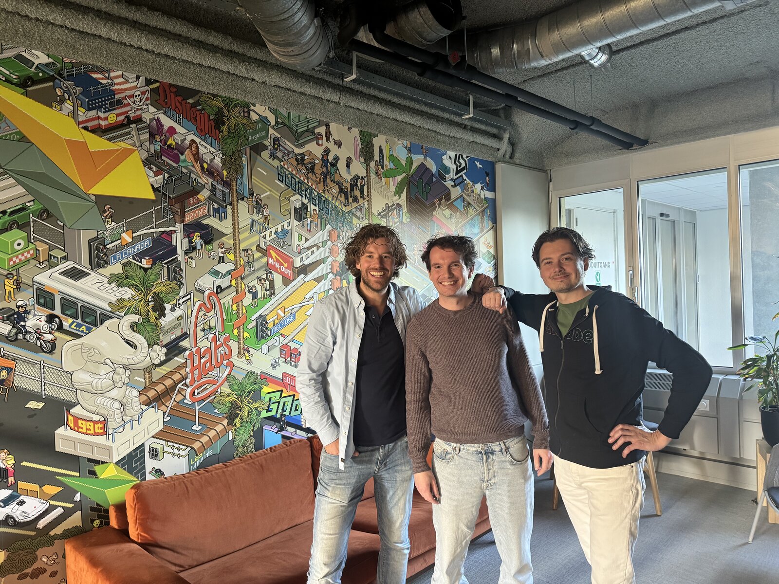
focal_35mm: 24
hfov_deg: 71.6
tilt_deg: -0.5
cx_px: 390
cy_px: 292
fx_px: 540
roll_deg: +3.0
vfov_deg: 56.8
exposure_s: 1/50
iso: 400
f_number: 1.78
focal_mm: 6.76
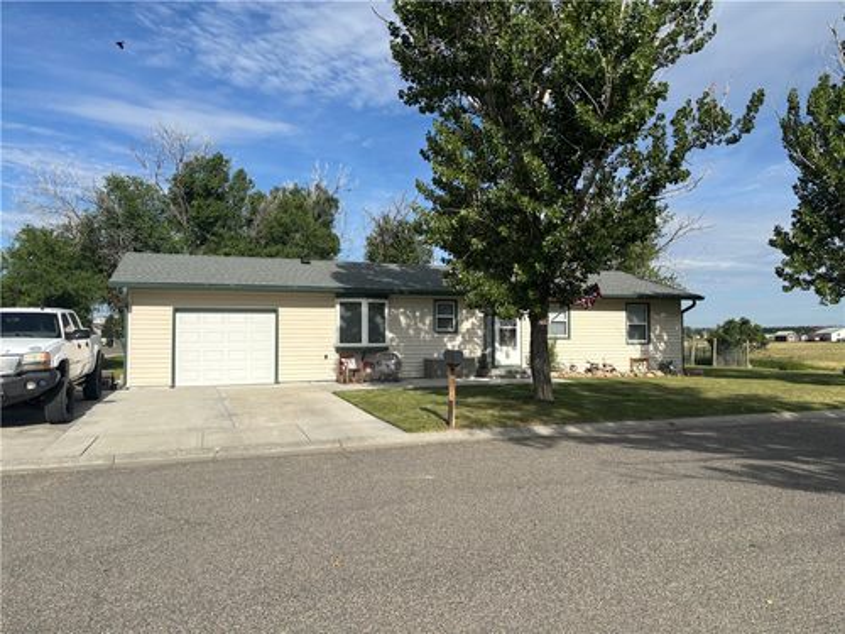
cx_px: 422
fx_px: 635
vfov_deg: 53.1
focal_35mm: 26
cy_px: 317
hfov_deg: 67.3
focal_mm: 5.96
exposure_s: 1/4425
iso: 50
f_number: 1.6
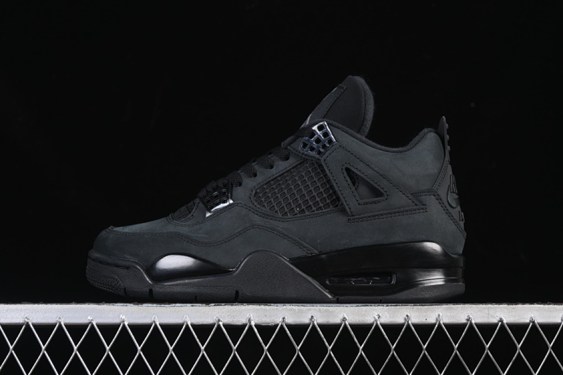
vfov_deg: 18.2
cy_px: 188
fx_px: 1173
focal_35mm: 75
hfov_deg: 27.0
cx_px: 282
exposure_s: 1/50
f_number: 6.3
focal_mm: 50
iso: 160
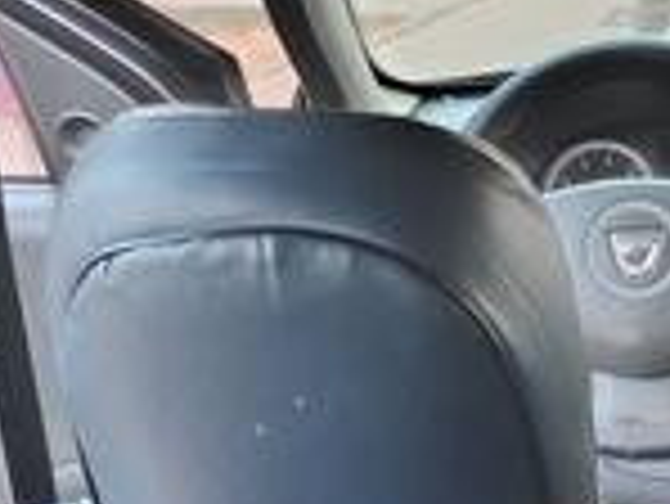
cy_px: 731
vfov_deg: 13.4
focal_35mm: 105
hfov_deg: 17.0
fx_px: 2034
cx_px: 1003
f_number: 1.75
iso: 997
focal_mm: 5.25
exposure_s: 1/25
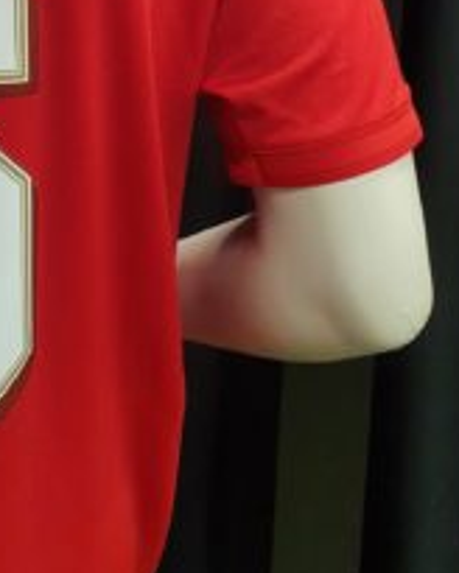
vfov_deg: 26.5
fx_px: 1121
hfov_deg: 21.8
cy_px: -52
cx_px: -62
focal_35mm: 66
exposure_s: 1/50
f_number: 2.4
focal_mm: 4.32
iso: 250
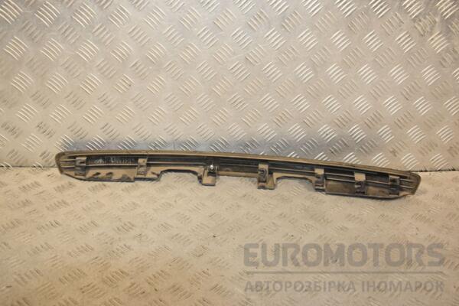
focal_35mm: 42
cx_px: 230
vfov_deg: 31.9
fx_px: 535
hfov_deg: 46.4
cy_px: 153
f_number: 5.6
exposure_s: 1/200
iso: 800
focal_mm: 28
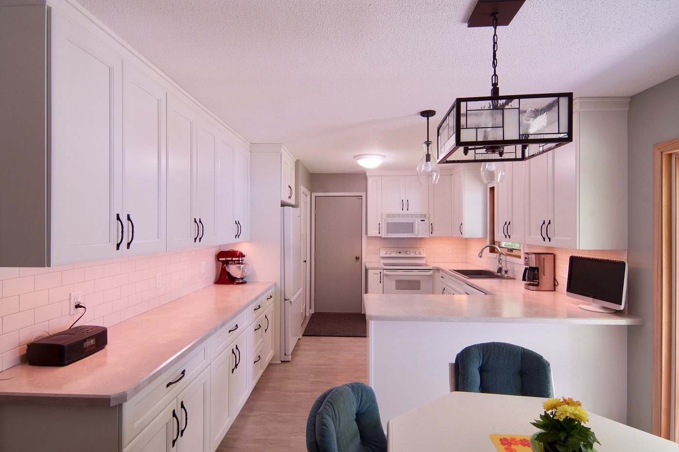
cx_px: 340
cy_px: 226
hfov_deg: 90.0
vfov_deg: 67.3
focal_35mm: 18
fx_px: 339
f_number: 14
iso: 100
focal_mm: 12
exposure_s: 1/1.25
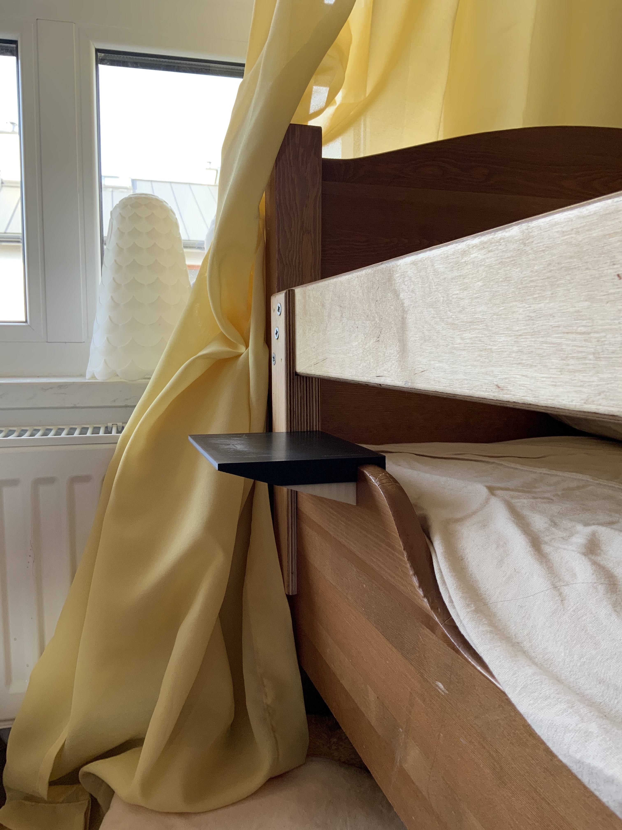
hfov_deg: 48.2
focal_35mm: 29
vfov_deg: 61.7
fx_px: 695
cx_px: 311
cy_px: 415
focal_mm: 3
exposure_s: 1/122
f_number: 1.8
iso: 50
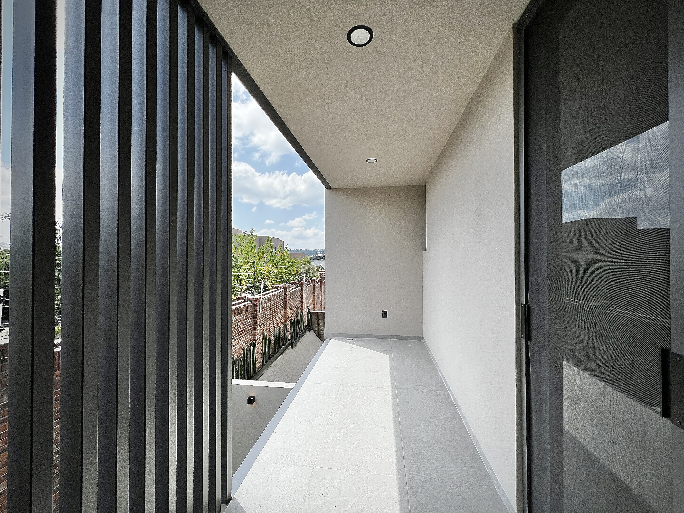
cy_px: 256
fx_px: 257
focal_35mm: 13
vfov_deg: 89.9
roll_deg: -0.2
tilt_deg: +0.6
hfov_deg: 106.2
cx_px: 342
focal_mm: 1.57
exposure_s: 1/1325
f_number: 1.8
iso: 32
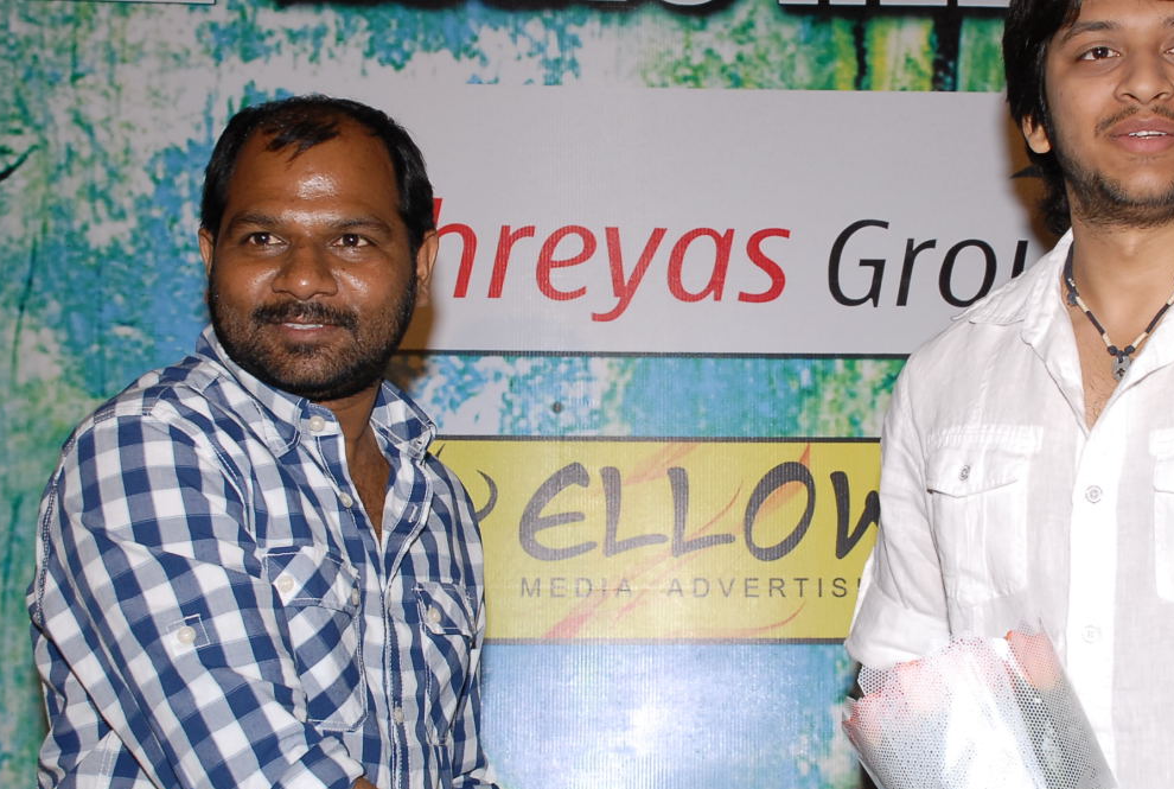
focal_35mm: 63
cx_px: 768
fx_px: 2059
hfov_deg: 31.6
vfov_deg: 21.7
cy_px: 409
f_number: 5.6
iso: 400
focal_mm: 26
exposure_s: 1/125
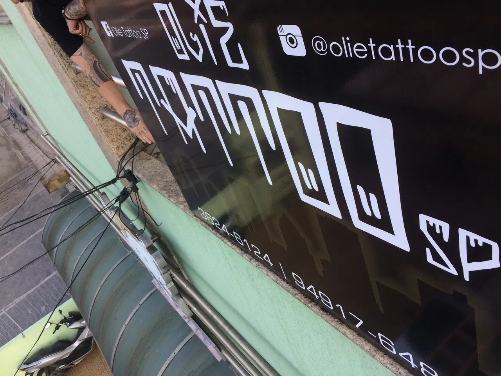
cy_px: 188
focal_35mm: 29
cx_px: 250
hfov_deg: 61.7
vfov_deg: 48.2
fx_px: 420
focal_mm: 4.15
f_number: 2.2
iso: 32
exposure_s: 1/193
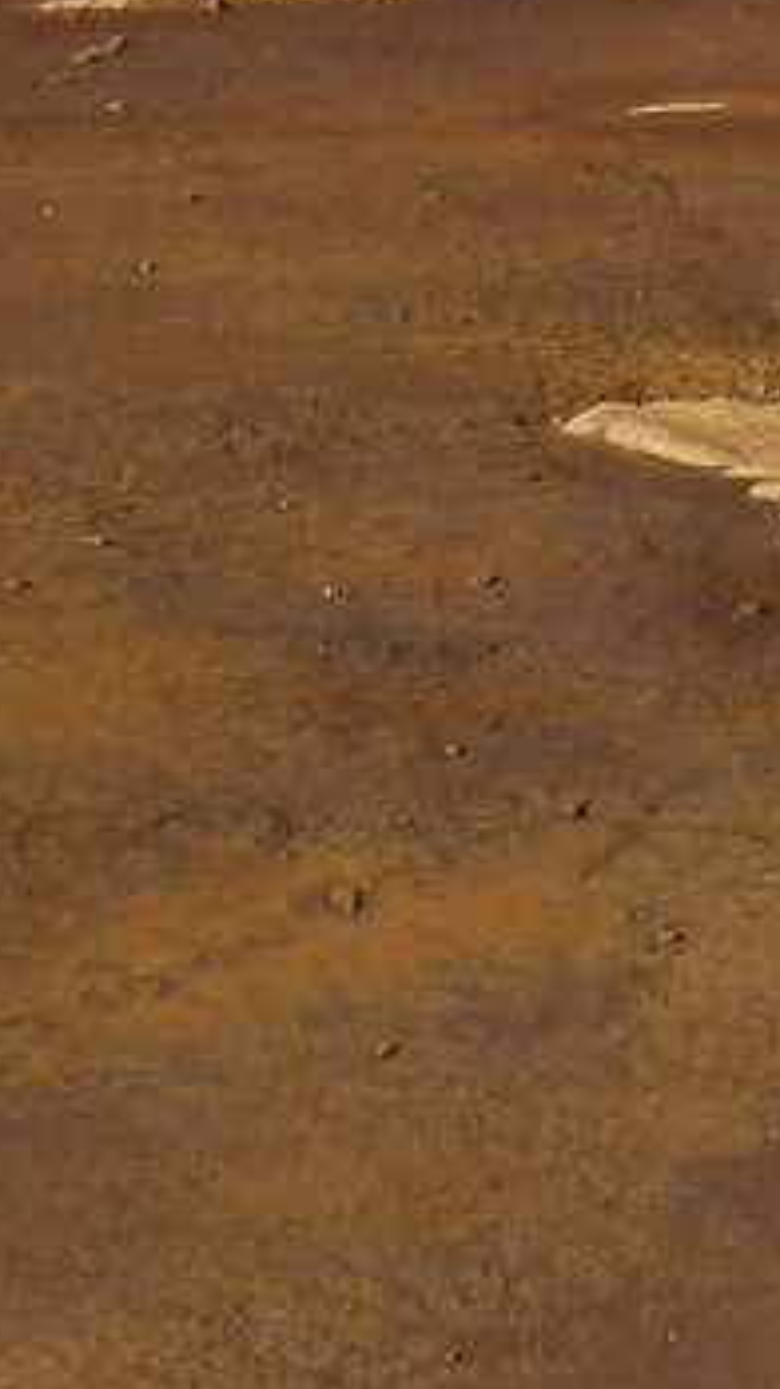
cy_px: -792
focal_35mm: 125
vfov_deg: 15.6
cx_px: 1114
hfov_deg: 9.5
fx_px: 4602
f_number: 4
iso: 80
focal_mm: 4.1
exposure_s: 1/500
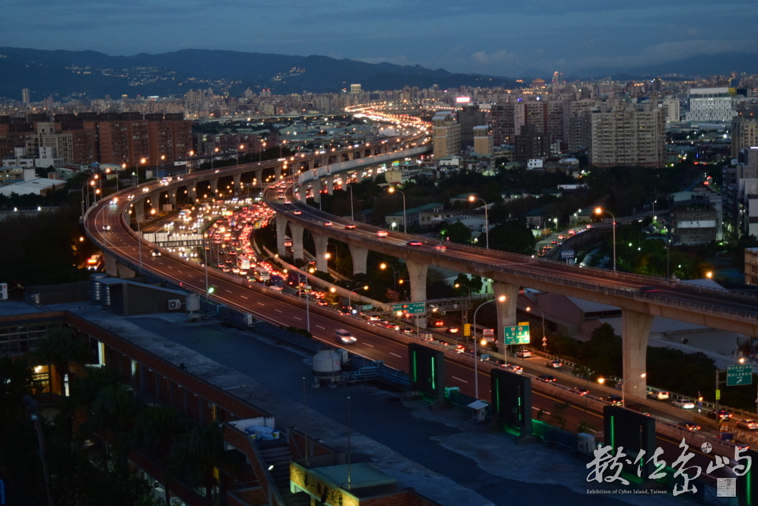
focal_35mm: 69
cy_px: 253
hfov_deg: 29.2
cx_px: 379
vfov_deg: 19.7
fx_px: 1453
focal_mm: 46
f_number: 5.6
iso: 1600
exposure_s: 1/13
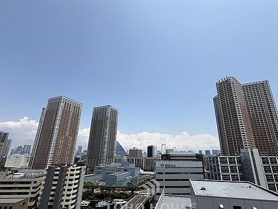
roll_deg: -0.5
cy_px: 116
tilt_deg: +17.3
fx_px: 129
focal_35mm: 16
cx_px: 150
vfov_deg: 77.9
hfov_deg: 94.3
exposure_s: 1/1235
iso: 20
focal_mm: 2.22
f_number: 2.2
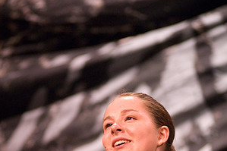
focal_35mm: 362
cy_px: 143
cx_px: 114
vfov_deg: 3.8
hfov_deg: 5.7
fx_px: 2281
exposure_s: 1/160
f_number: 2.8
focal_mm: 160
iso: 1600
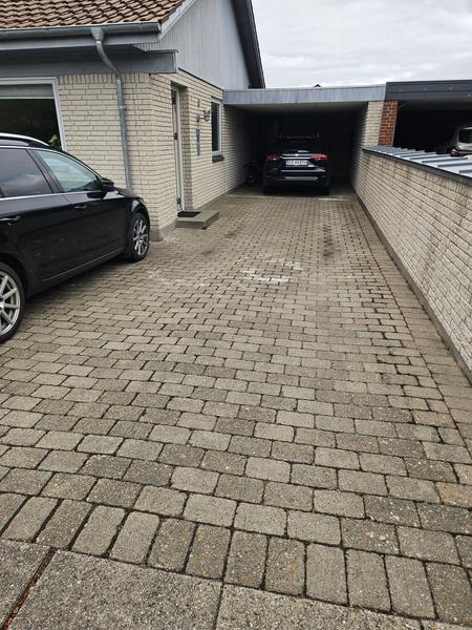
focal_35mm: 23
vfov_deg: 73.9
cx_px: 236
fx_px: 418
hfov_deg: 58.9
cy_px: 315
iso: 25
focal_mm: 5.4
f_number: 1.8
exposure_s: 1/269
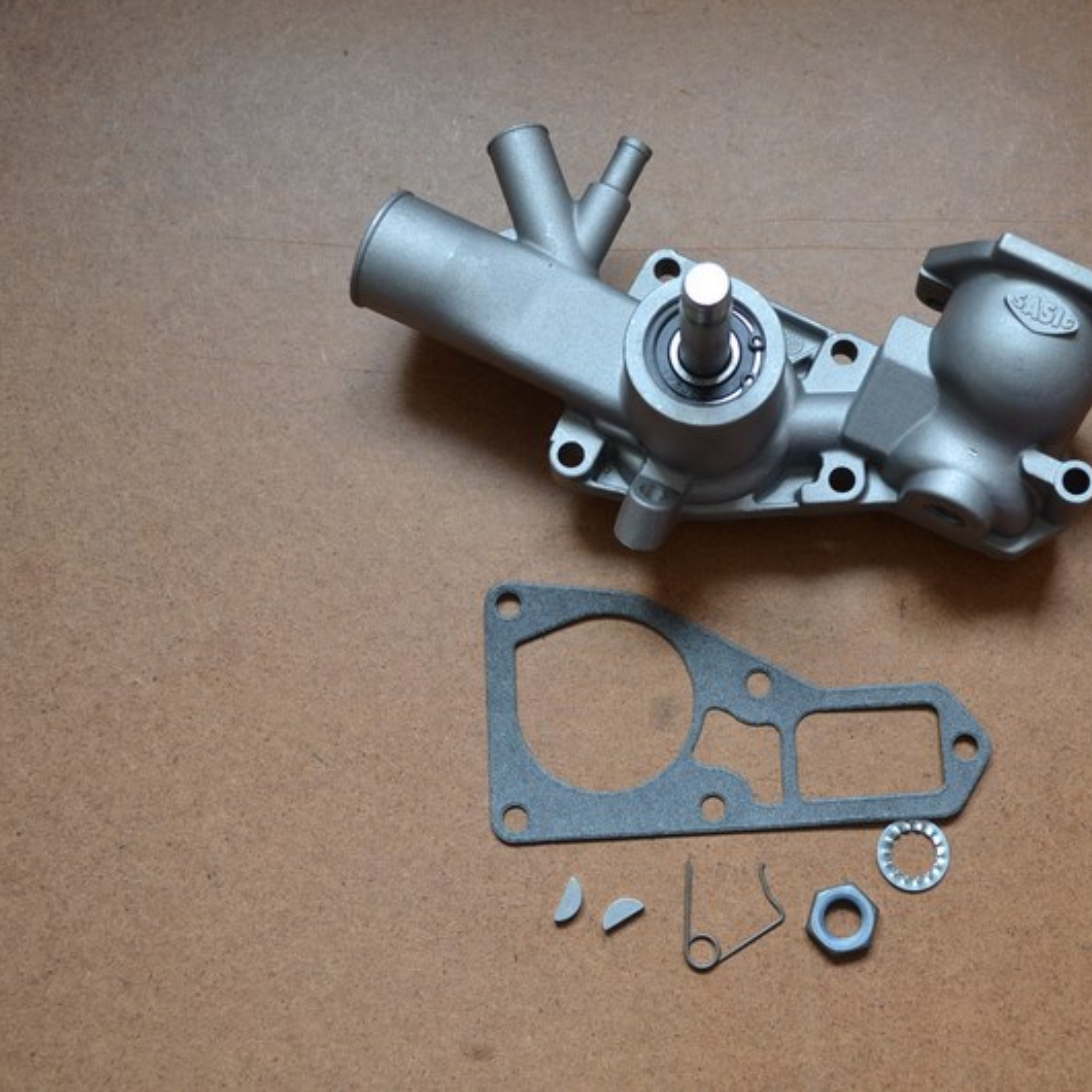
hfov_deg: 33.8
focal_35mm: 50
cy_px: 545
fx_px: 1785
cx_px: 719
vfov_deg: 34.0
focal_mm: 26
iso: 400
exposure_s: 1/30
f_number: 4.2
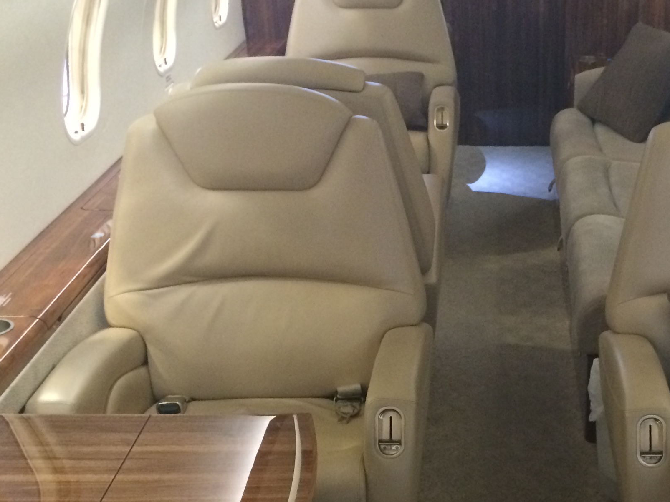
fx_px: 1181
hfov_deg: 30.8
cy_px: 470
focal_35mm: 61
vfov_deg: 23.3
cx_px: 546
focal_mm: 4.12
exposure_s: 1/20
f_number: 2.2
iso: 320
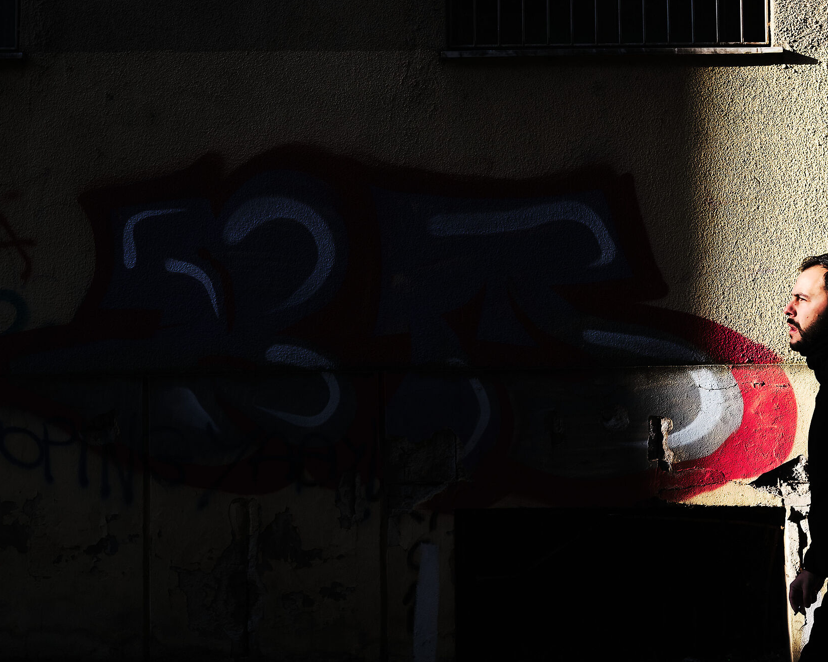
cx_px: 500
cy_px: 330
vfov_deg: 27.1
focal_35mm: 56
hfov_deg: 33.5
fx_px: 1372
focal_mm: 27
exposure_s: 1/500
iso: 1000
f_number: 5.6
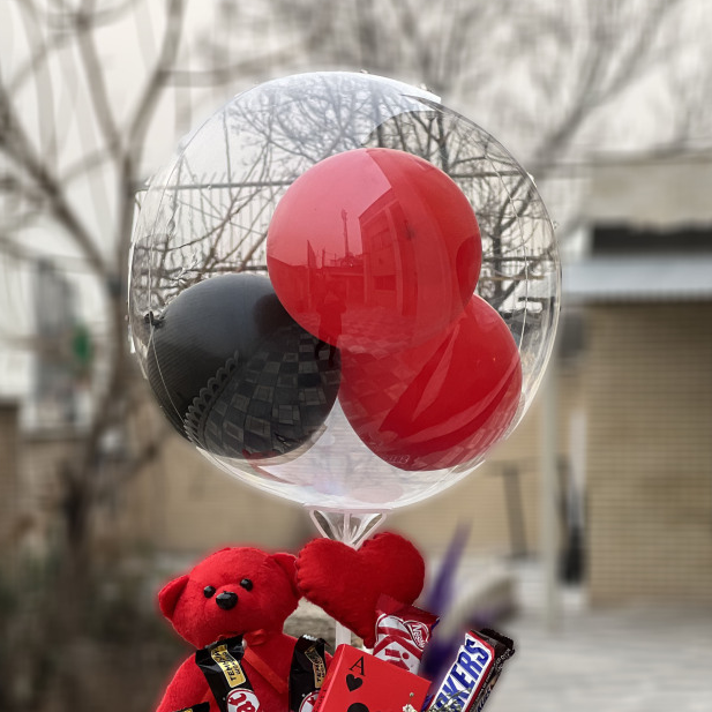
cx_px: 295
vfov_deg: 15.7
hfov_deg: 15.8
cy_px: 558
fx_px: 2560
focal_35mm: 110
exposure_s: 1/121
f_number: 2.8
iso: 64
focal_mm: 9
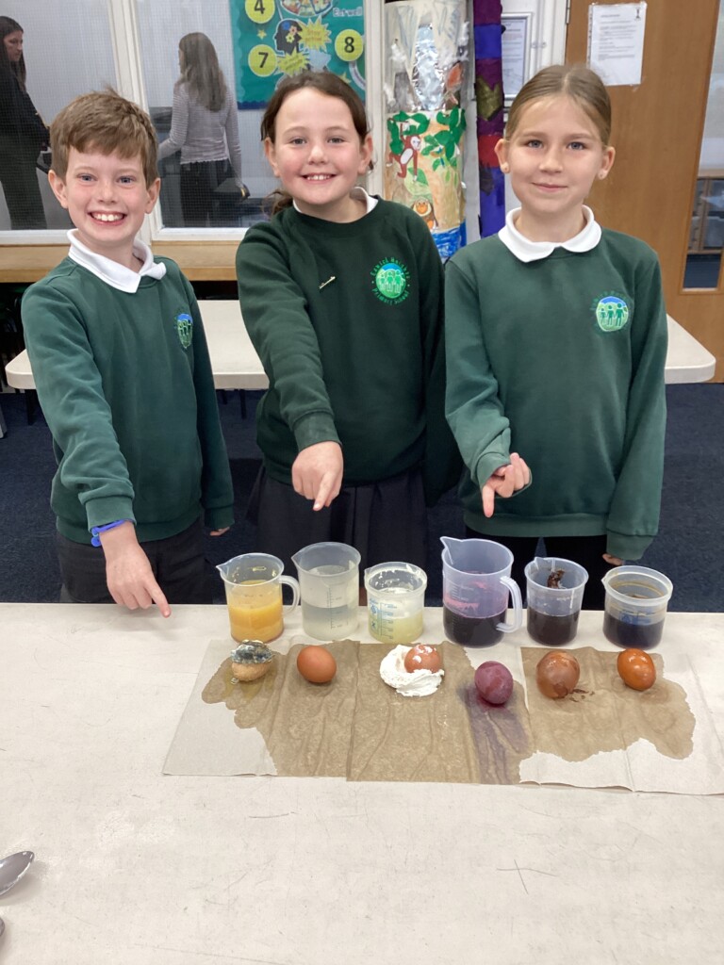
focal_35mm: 31
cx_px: 362
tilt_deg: -25.2
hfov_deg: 45.4
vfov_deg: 58.4
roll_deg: +0.8
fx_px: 864
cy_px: 482
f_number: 2.4
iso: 125
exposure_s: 1/60
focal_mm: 3.3
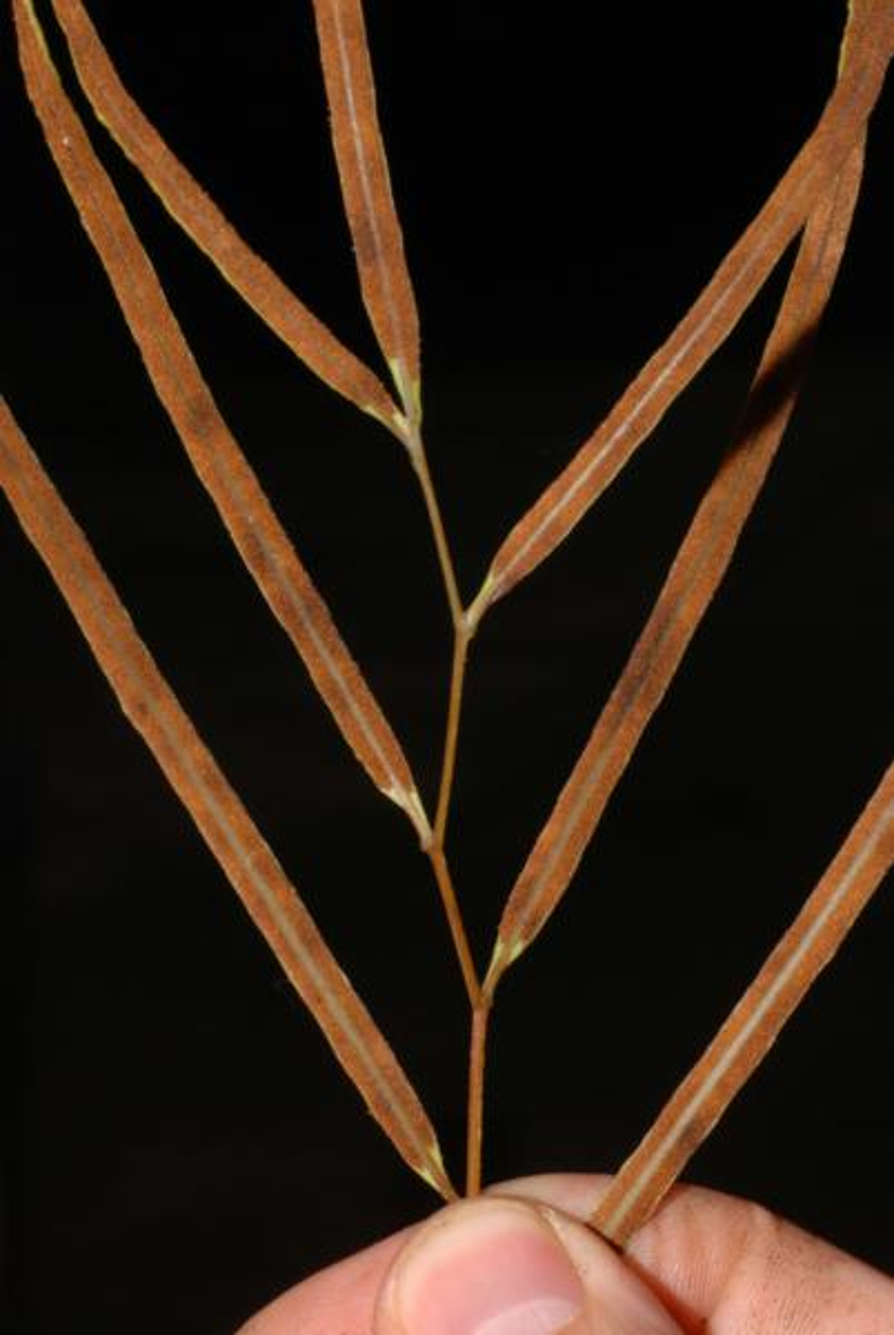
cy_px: 668
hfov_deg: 13.1
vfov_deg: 19.4
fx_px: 3897
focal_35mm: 105
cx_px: 447
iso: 200
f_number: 22
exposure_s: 1/60
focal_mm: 70
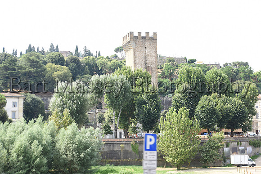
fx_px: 493
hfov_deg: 29.6
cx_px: 130
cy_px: 87
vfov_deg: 20.0
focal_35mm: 68
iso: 180
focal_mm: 68
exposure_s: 1/200
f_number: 6.3
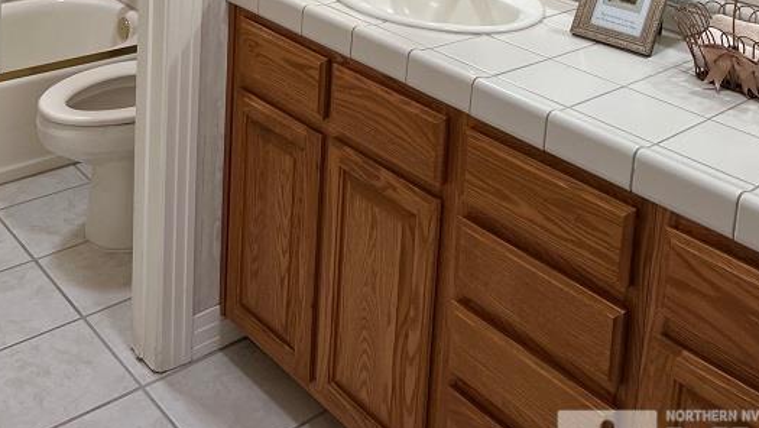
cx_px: 376
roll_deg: -3.7
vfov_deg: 23.1
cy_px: -128
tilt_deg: -8.0
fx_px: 926
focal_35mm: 46
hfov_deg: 44.6
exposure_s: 1/60
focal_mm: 5.7
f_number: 1.5
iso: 80
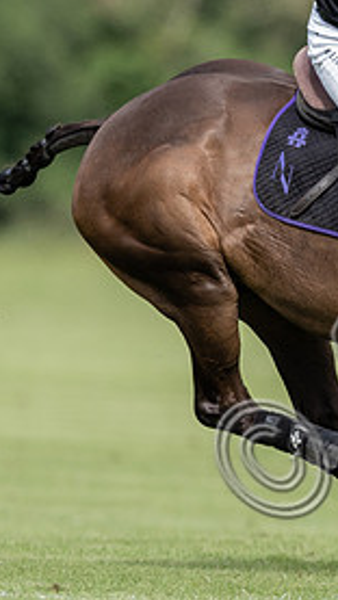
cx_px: 608
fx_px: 22541
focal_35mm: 1416
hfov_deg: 0.9
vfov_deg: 1.5
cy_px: 218
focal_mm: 500
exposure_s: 1/1600
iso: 500
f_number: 4.5
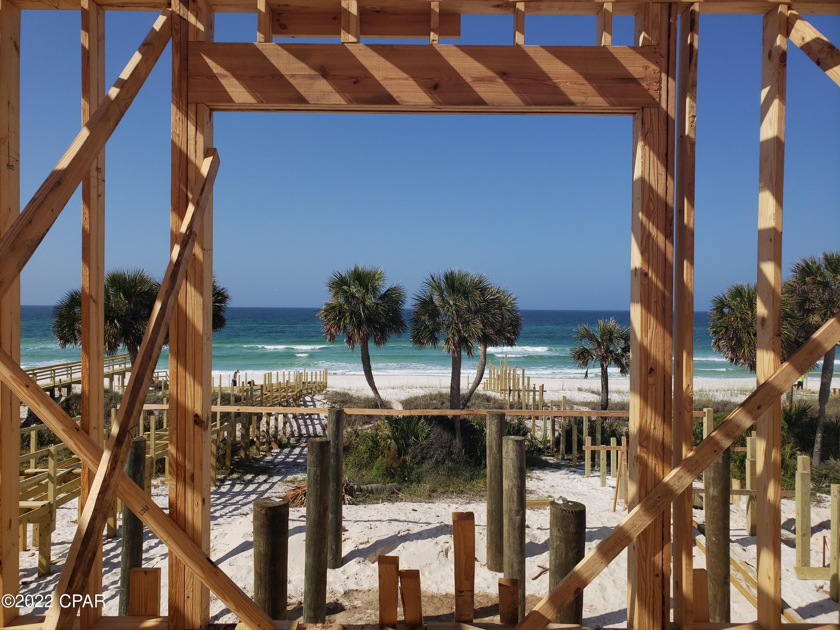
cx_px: 420
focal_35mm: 26
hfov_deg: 67.3
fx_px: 631
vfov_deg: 53.1
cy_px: 315
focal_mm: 4.3
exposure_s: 1/2314
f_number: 2.4
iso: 50
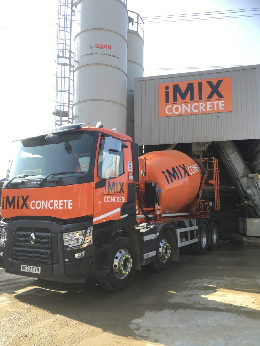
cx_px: 130
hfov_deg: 48.2
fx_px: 290
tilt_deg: +6.6
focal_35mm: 29
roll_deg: +1.2
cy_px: 173
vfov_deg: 61.7
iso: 25
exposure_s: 1/430
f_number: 2.2
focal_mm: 4.15
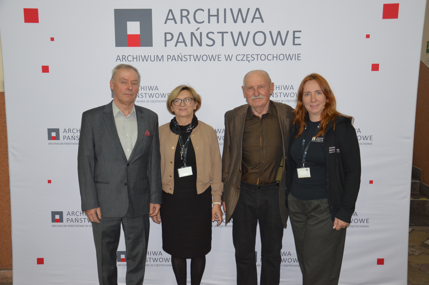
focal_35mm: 39
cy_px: 142
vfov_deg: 34.1
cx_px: 214
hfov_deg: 49.6
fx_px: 464
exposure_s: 1/30
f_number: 4
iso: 360
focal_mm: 26
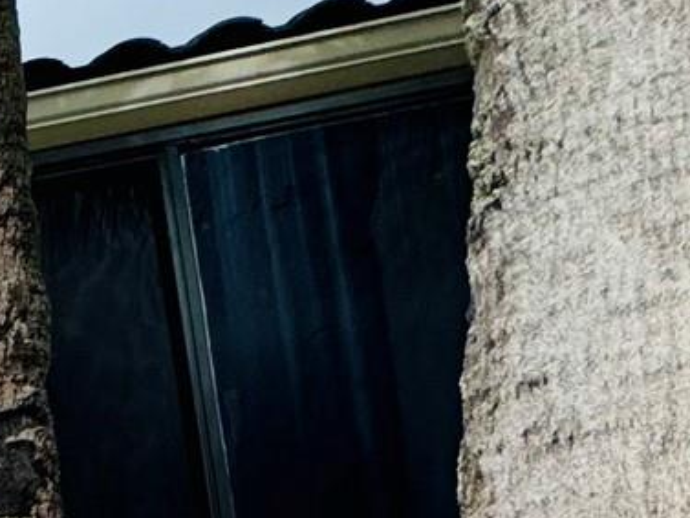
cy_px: 1137
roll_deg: +0.6
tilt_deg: +8.8
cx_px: -1023
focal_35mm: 76
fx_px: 1515
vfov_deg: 14.7
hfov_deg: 14.5
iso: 50
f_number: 2.2
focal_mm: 2.22
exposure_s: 1/3247
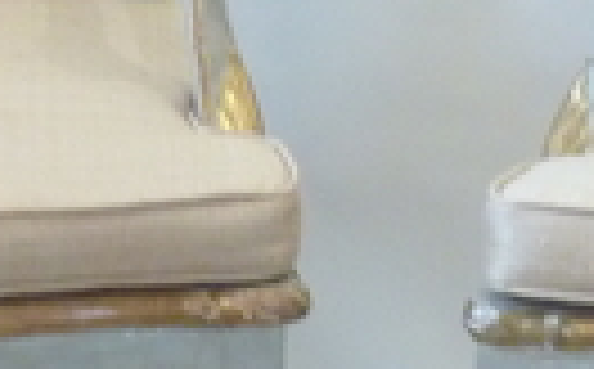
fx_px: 3749
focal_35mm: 232
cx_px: 382
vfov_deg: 5.6
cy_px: 153
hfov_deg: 9.1
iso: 400
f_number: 3.8
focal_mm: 7.9
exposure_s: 1/8
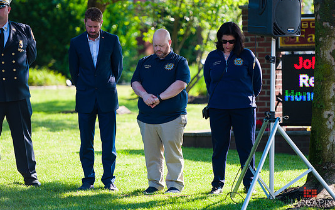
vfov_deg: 6.6
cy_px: 98
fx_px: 1817
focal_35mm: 199
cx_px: 166
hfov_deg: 10.5
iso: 200
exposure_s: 1/640
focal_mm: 180
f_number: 3.2
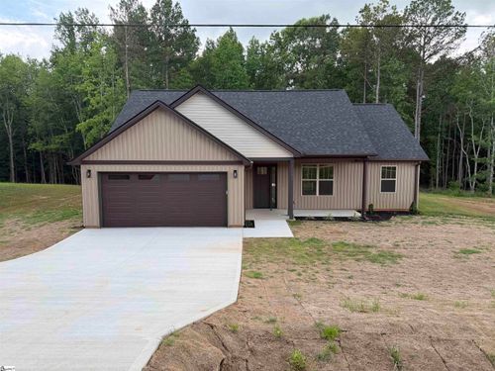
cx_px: 248
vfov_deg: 56.8
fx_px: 343
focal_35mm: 24
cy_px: 186
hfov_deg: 71.6
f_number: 1.78
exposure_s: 1/602
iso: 80
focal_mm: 6.76
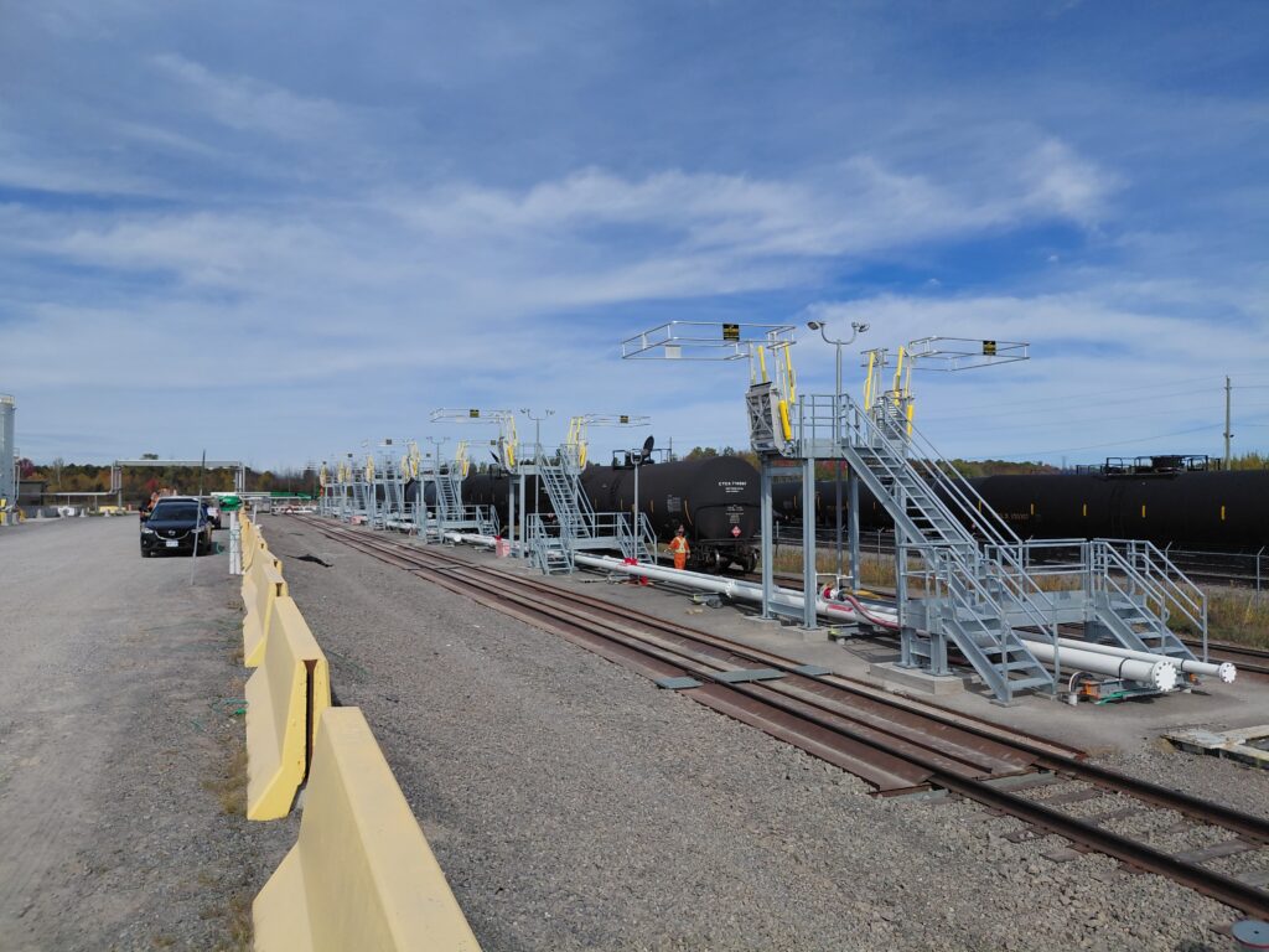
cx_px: 634
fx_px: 916
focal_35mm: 25
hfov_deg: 69.4
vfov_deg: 54.9
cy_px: 476
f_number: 1.8
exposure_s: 1/4472
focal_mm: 4.69
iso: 50
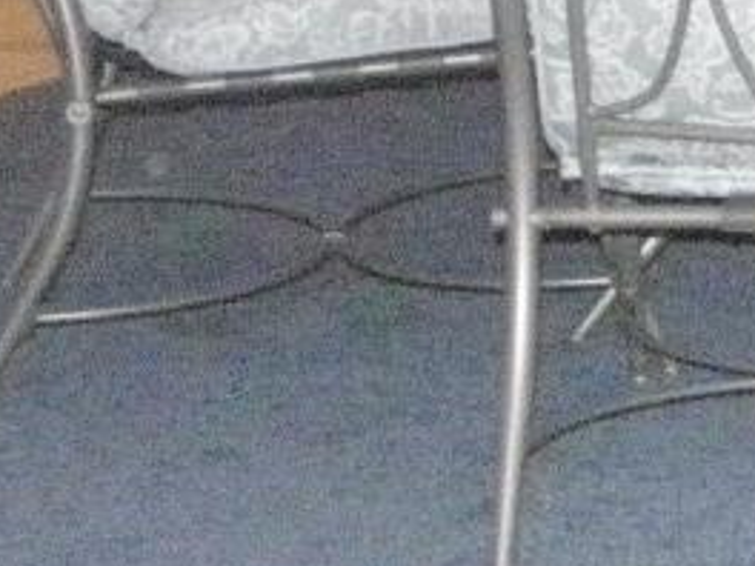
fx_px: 4275
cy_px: -26
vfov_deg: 7.5
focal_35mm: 196
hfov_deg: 9.0
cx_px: 1850
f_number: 3.7
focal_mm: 6.4
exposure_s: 1/80
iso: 1600
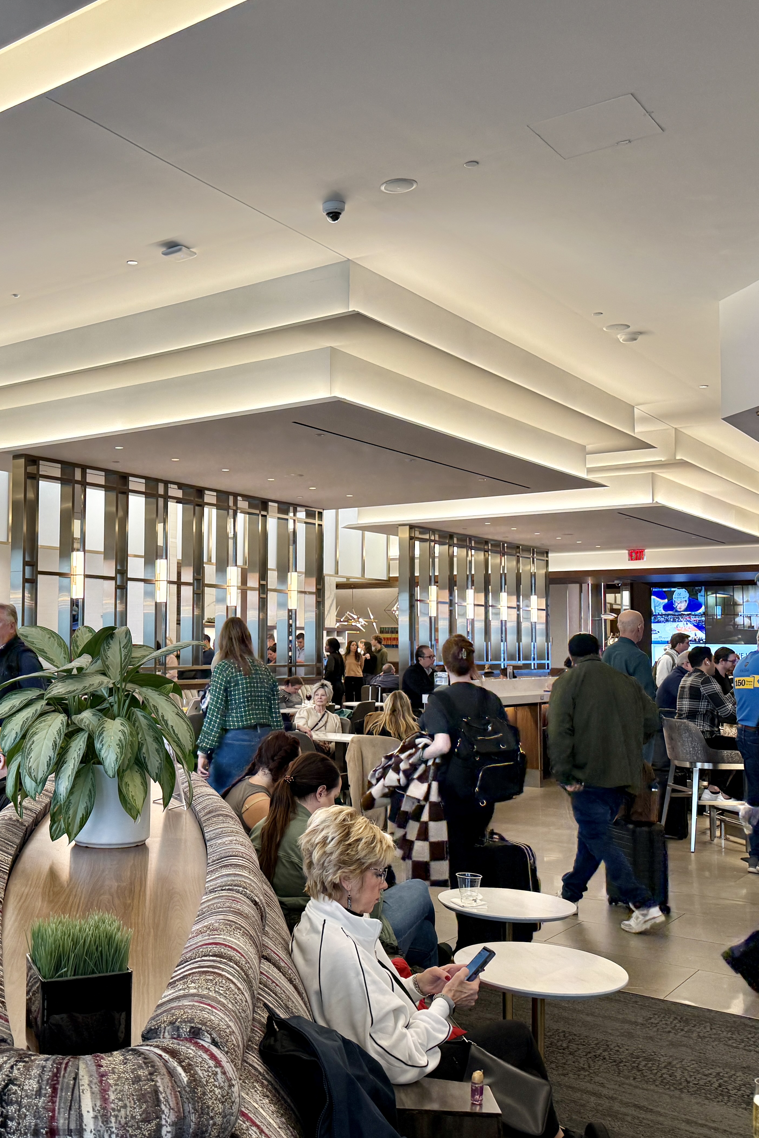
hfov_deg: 37.8
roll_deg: -0.1
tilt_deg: +4.2
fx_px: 1075
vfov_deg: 55.8
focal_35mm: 34
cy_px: 569
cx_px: 184
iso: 125
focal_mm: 6.76
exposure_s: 1/139
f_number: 1.78
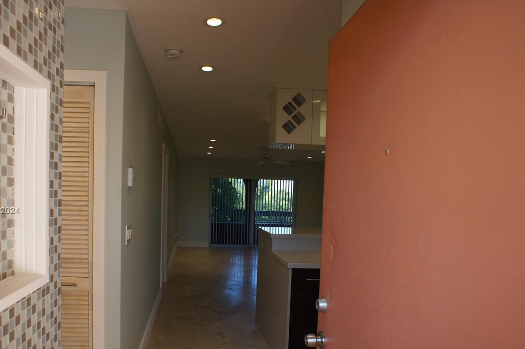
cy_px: 211
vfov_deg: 43.3
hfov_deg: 61.6
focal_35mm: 30
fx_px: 437
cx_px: 217
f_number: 5
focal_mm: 16
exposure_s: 1/80
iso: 200
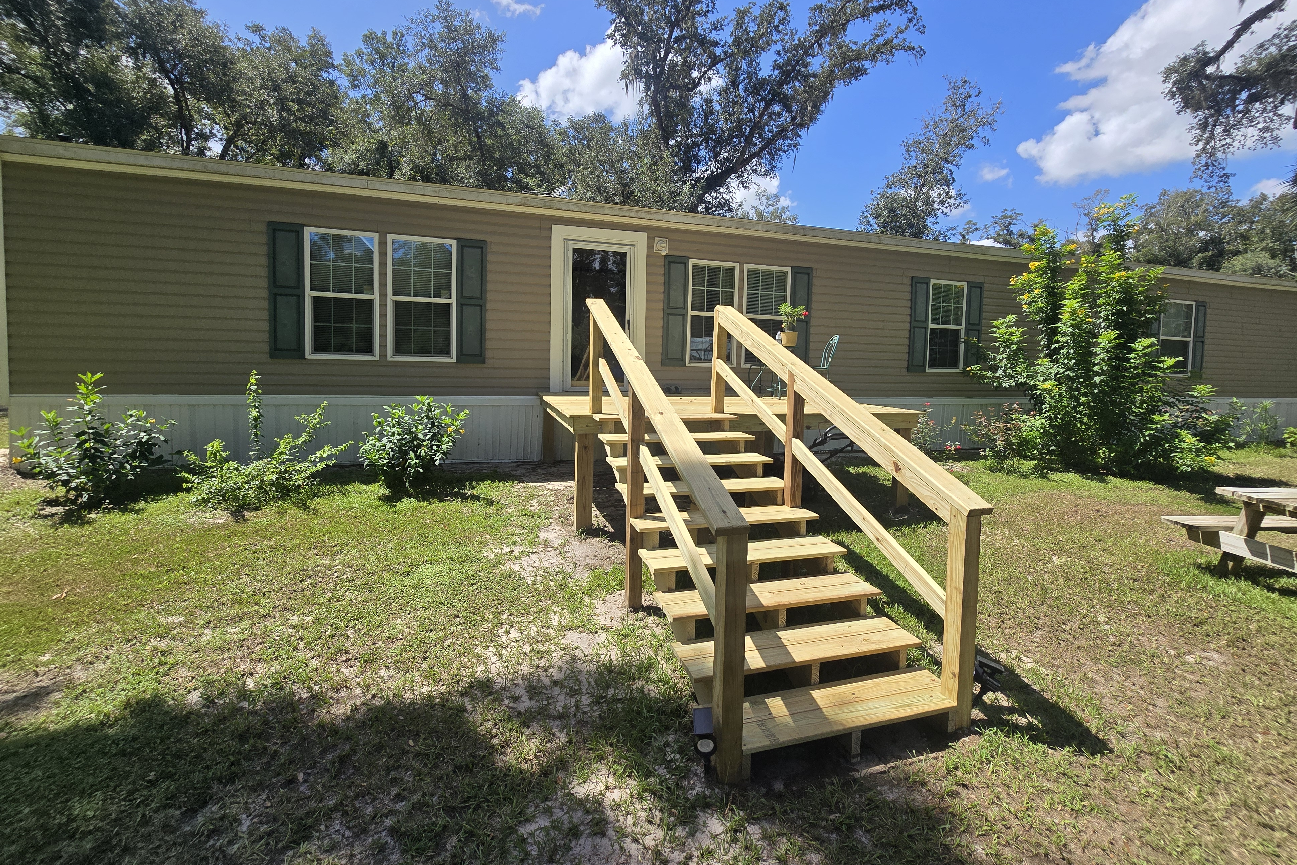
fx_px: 504
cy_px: 387
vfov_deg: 80.9
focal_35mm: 14
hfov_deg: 104.2
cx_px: 660
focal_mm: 2.2
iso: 50
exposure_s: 1/1904
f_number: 2.2
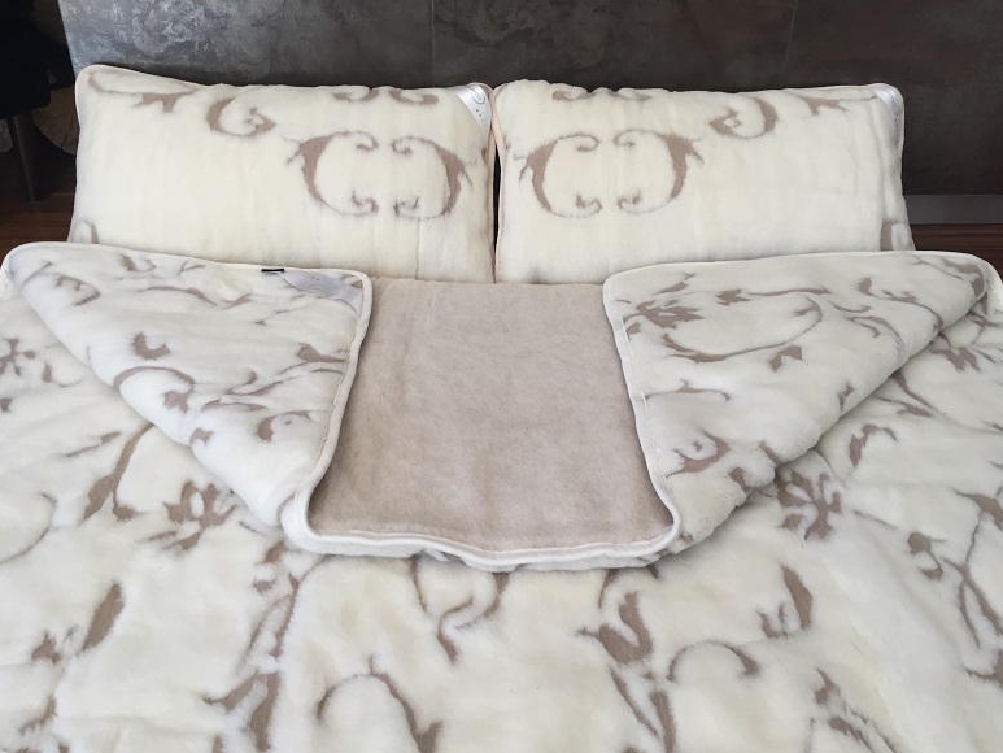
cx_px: 497
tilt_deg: -32.3
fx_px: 869
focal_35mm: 30
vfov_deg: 46.8
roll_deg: -0.2
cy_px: 379
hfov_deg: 60.0
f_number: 2.2
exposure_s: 1/33
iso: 32
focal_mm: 4.15
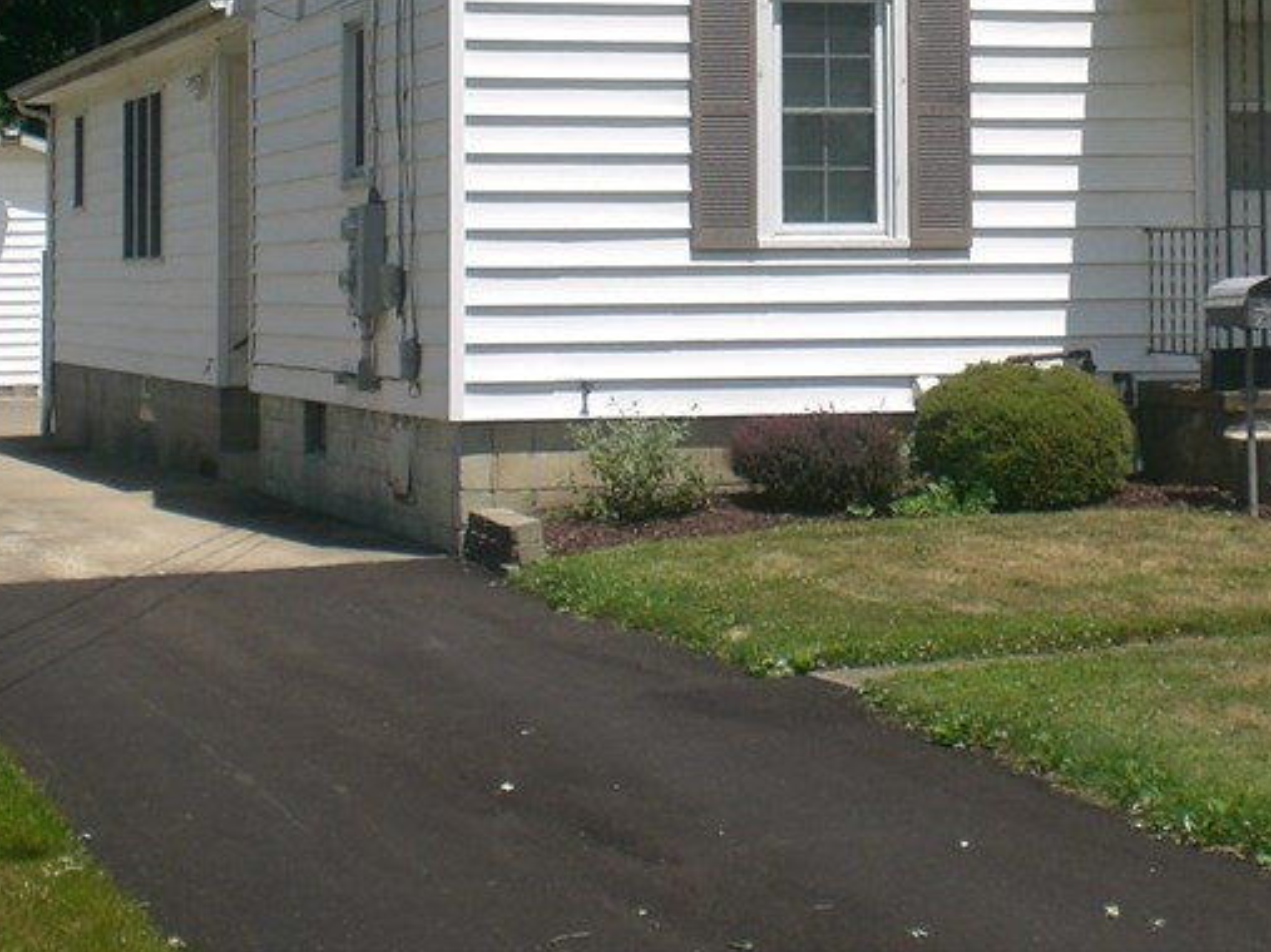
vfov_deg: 14.1
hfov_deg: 19.0
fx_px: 3781
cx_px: 845
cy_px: -5
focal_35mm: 103
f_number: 5.1
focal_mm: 8.44
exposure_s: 1/500
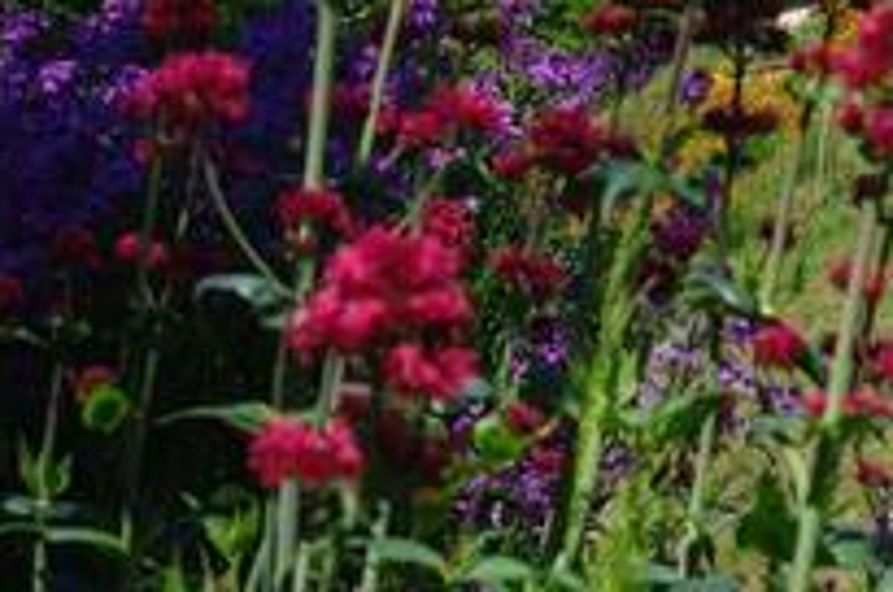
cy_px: -44
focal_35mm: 112
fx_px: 2774
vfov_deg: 12.0
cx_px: 832
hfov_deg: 18.0
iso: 100
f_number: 8
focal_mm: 30.63
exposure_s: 1/180
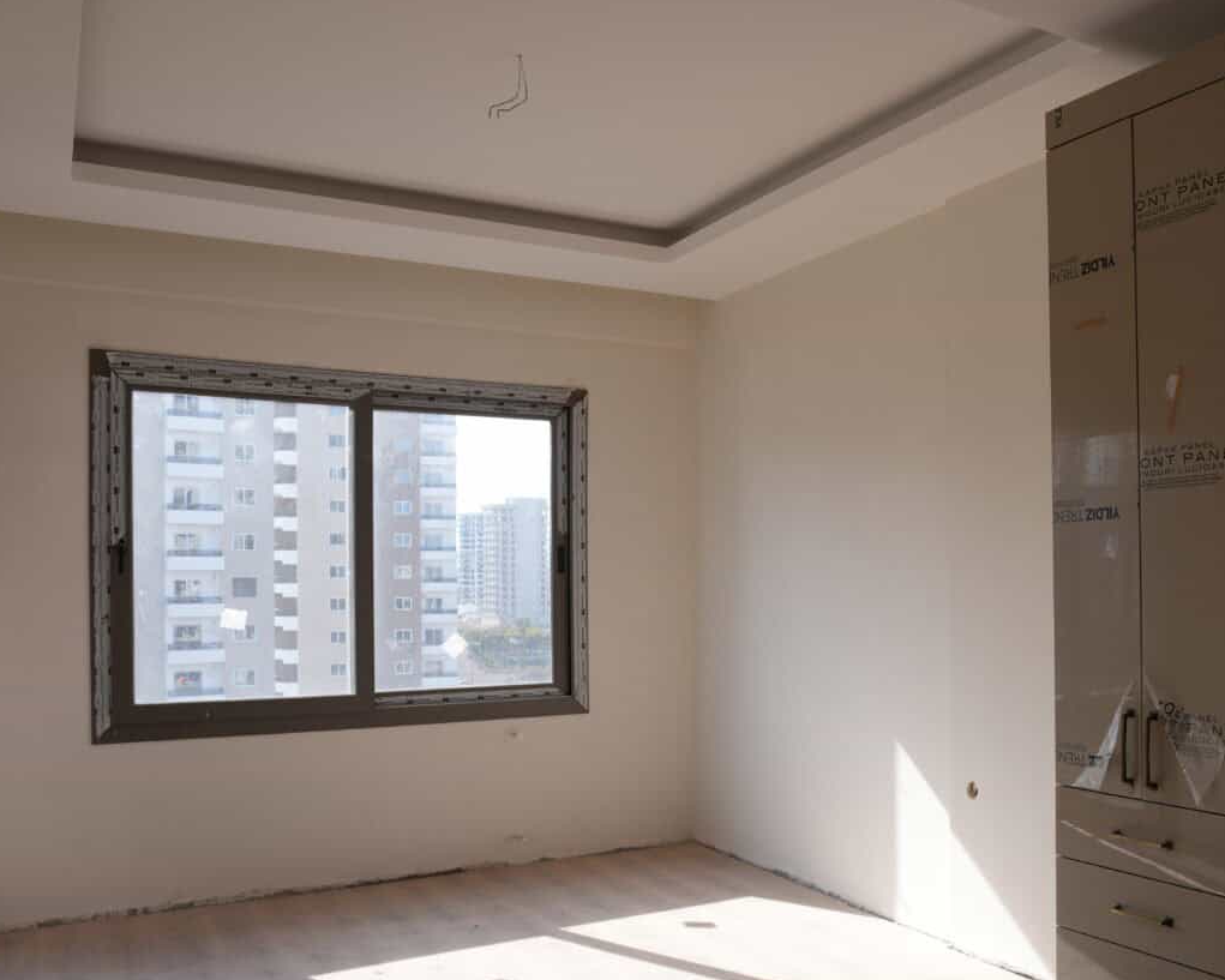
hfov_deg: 53.9
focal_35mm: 32
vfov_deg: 45.6
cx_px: 869
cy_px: 582
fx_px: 1160
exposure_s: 1/125
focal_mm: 17
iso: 100
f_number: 5.6
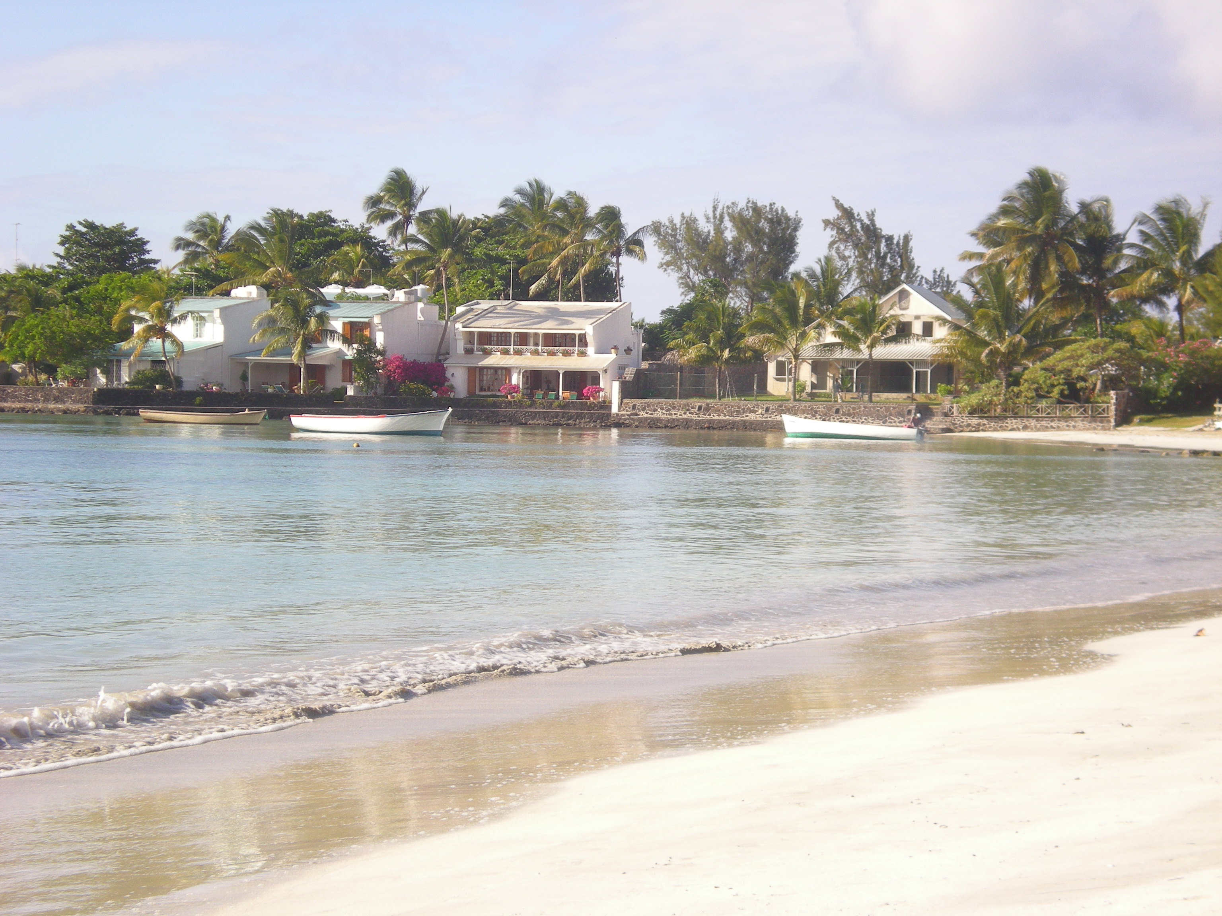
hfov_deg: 22.5
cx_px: 611
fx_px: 3071
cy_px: 458
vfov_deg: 17.0
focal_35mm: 87
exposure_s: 1/214
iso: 50
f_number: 5.1
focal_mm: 14.3
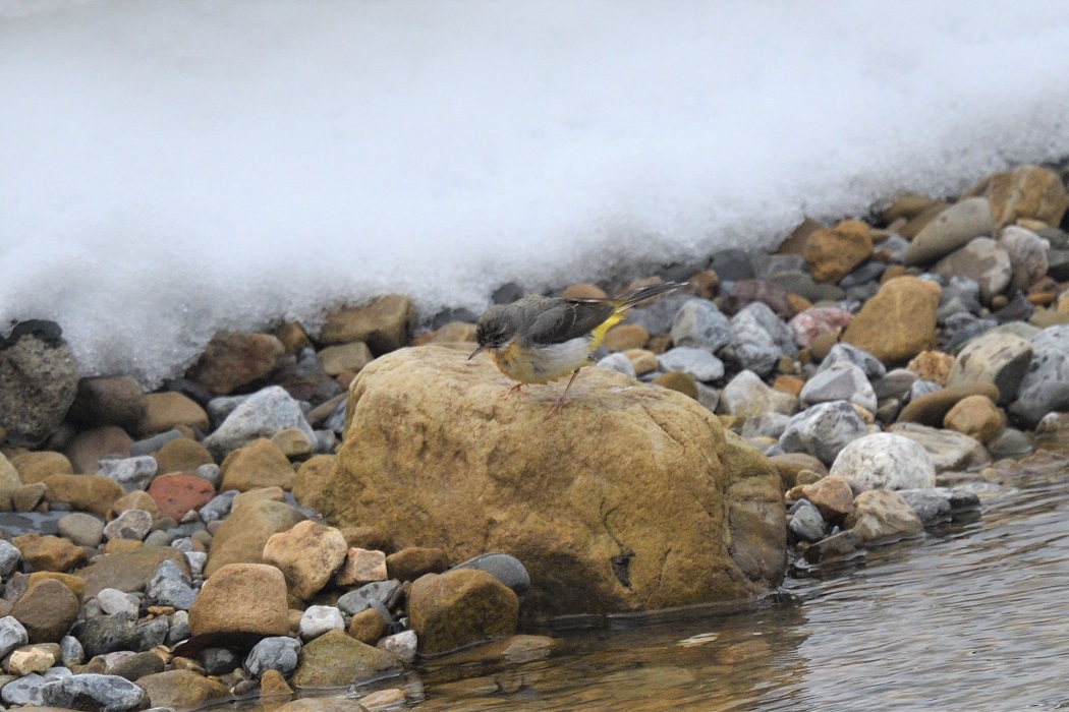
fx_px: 18706
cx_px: 534
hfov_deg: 3.3
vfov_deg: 2.2
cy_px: 356
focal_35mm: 630
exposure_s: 1/1600
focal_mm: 420
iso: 560
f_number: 5.6
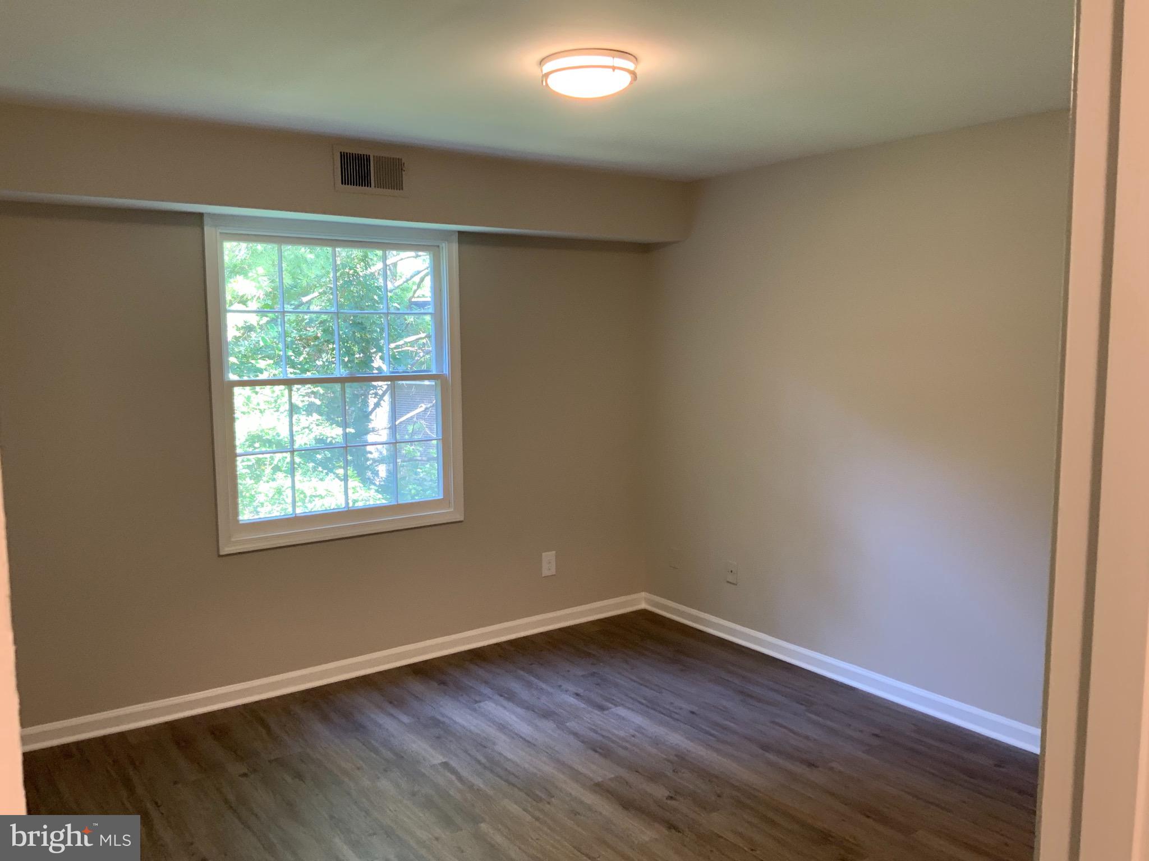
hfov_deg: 61.7
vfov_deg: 48.2
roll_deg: +0.1
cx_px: 574
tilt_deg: -5.9
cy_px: 430
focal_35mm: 29
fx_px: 963
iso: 100
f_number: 1.8
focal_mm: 3
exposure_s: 1/60
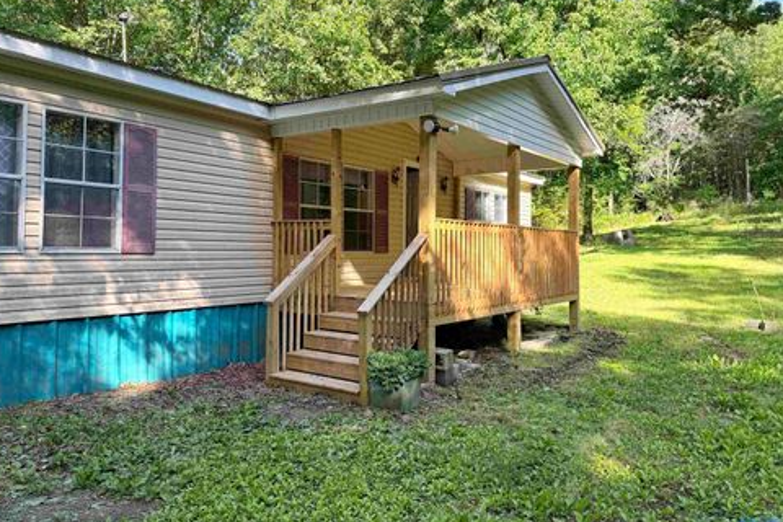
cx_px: 383
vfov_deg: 49.4
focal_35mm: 26
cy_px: 229
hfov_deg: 69.4
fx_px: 565
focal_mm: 6.76
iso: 100
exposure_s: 1/504
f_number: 1.78
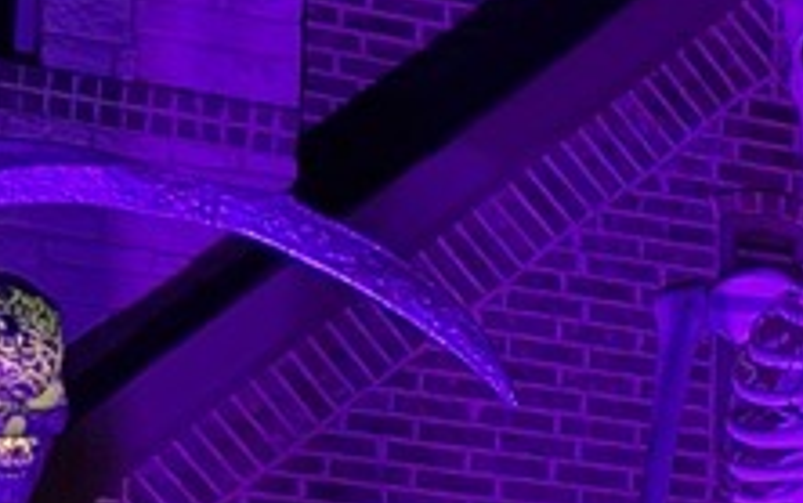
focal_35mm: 172
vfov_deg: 7.5
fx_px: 3766
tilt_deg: +6.1
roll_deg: -0.5
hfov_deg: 11.0
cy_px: 849
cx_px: 1646
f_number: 1.78
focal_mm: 6.76
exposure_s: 1/20
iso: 1600
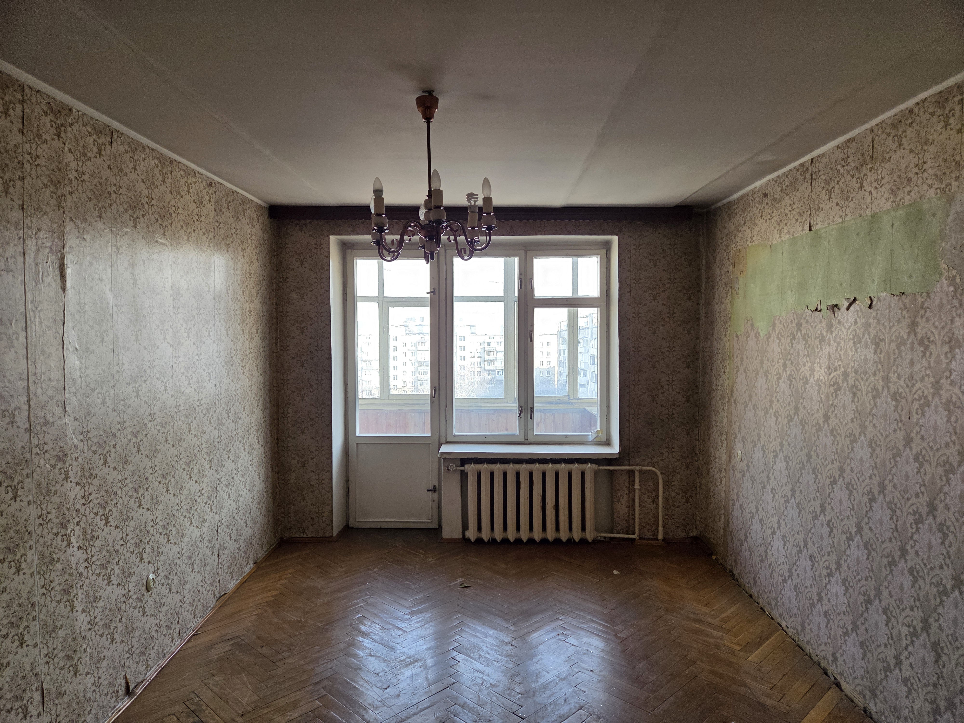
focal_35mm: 23
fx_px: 641
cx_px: 482
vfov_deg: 58.9
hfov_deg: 73.9
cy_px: 362
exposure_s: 1/180
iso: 125
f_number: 1.8
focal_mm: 5.4
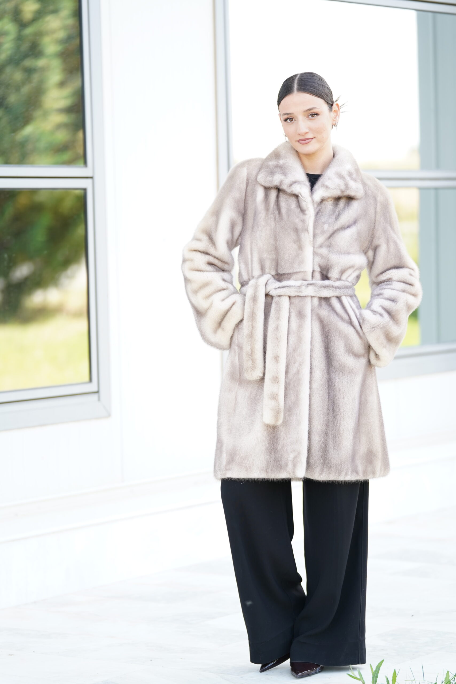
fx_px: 2355
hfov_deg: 11.1
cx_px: 228
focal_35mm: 124
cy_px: 342
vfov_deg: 16.5
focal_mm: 124
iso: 250
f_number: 2.8
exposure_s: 1/250
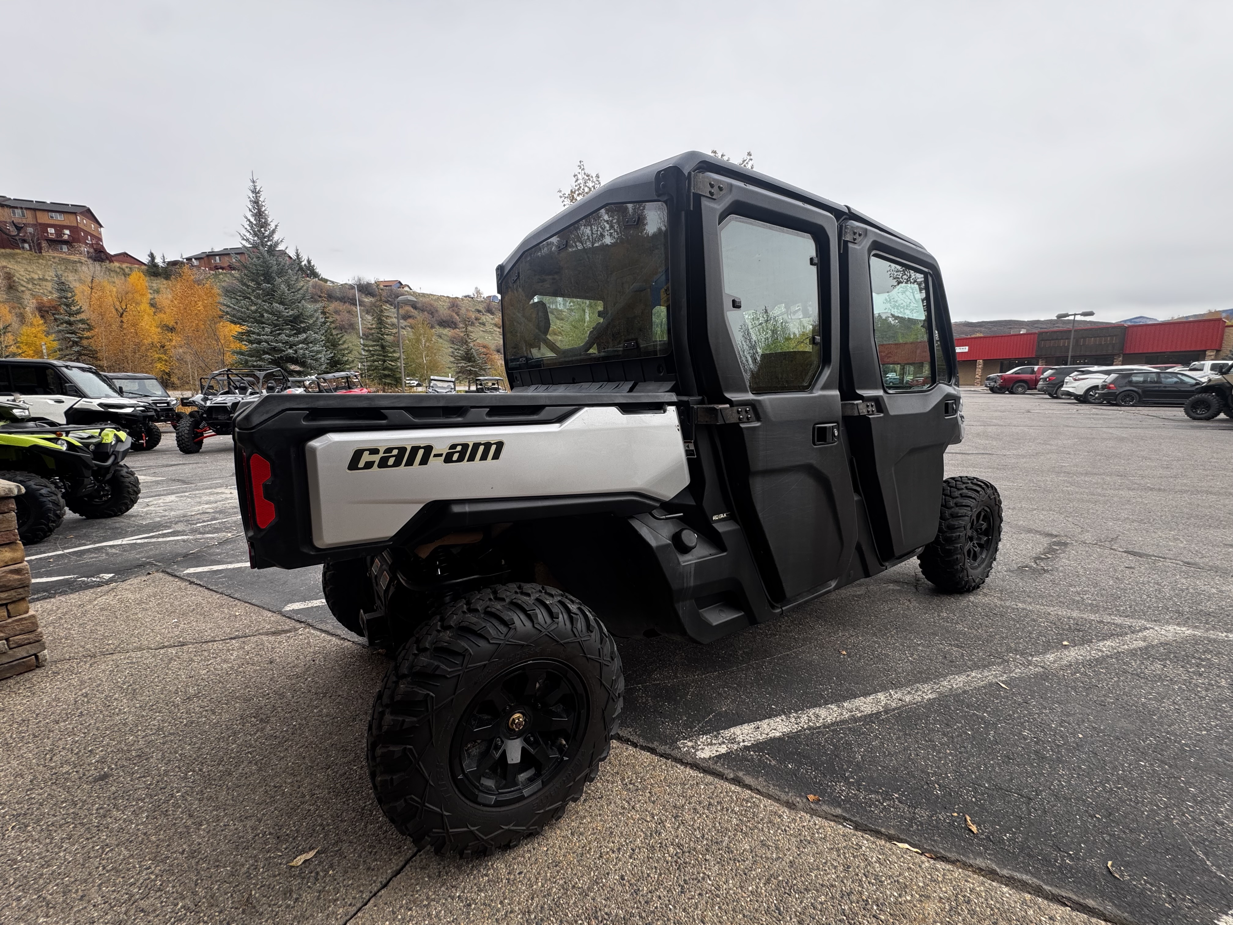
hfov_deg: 102.1
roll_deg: +1.0
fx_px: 499
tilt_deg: -10.2
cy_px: 462
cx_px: 616
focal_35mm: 14
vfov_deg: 85.7
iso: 40
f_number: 2.2
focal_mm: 2.22
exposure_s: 1/263
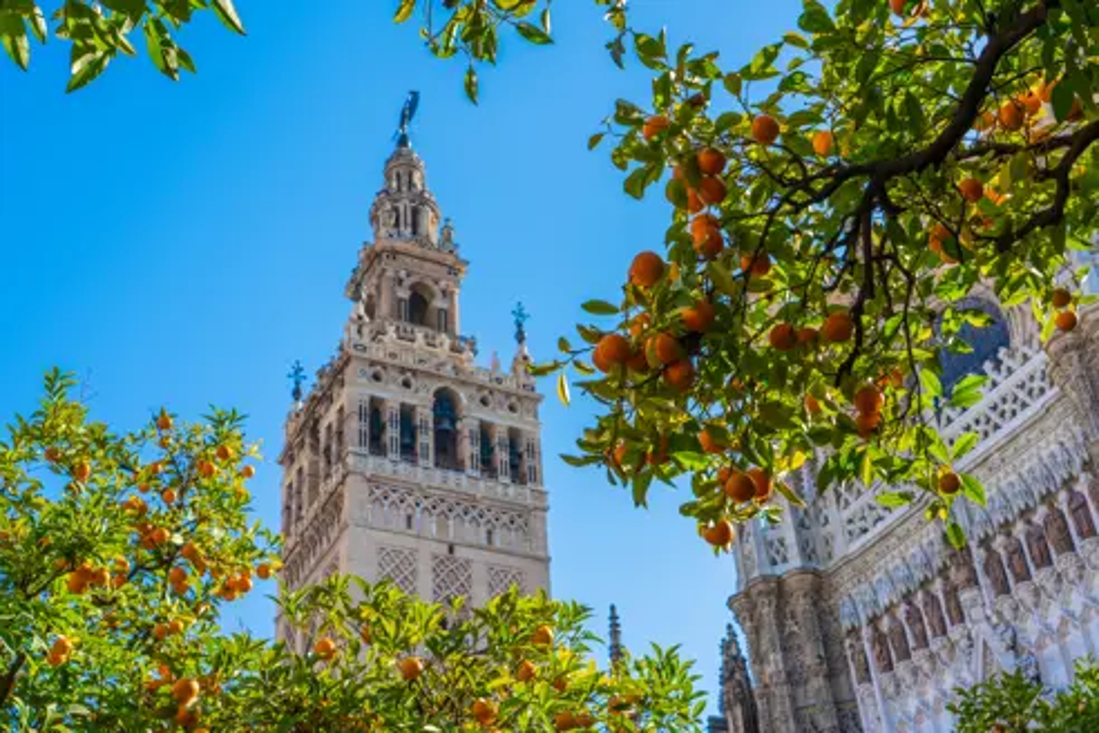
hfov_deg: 42.7
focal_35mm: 46
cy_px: 366
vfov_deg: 29.2
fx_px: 1404
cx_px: 550
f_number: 9
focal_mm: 46
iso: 160
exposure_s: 1/160
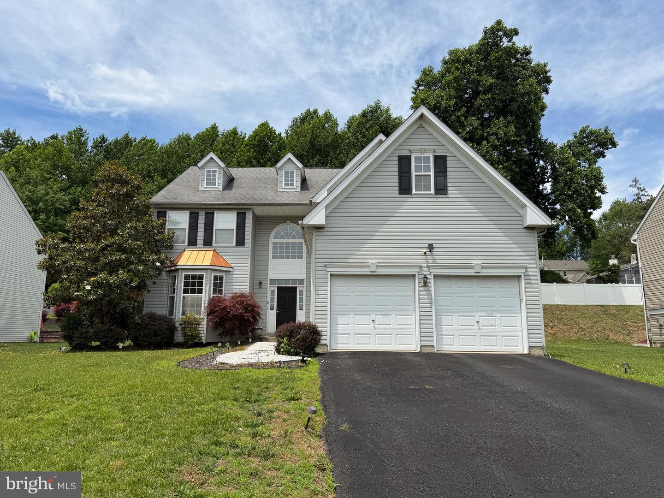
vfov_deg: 56.8
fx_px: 460
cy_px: 249
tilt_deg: +9.6
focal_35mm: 24
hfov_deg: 71.6
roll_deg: +0.0
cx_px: 332
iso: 80
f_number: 1.78
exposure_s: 1/5319
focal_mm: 6.76
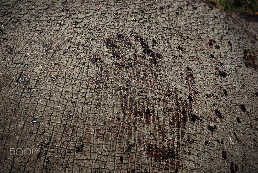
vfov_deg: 43.7
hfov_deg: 61.9
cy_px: 86
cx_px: 129
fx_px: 215
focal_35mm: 30
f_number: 9
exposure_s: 1/320
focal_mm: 20
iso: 100
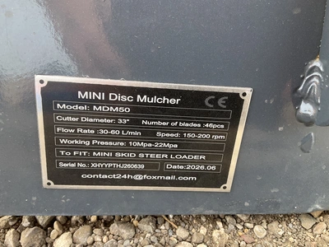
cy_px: 124
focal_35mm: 29
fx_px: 276
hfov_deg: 61.7
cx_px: 164
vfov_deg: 48.2
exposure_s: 1/122
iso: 25
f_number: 1.8
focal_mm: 3
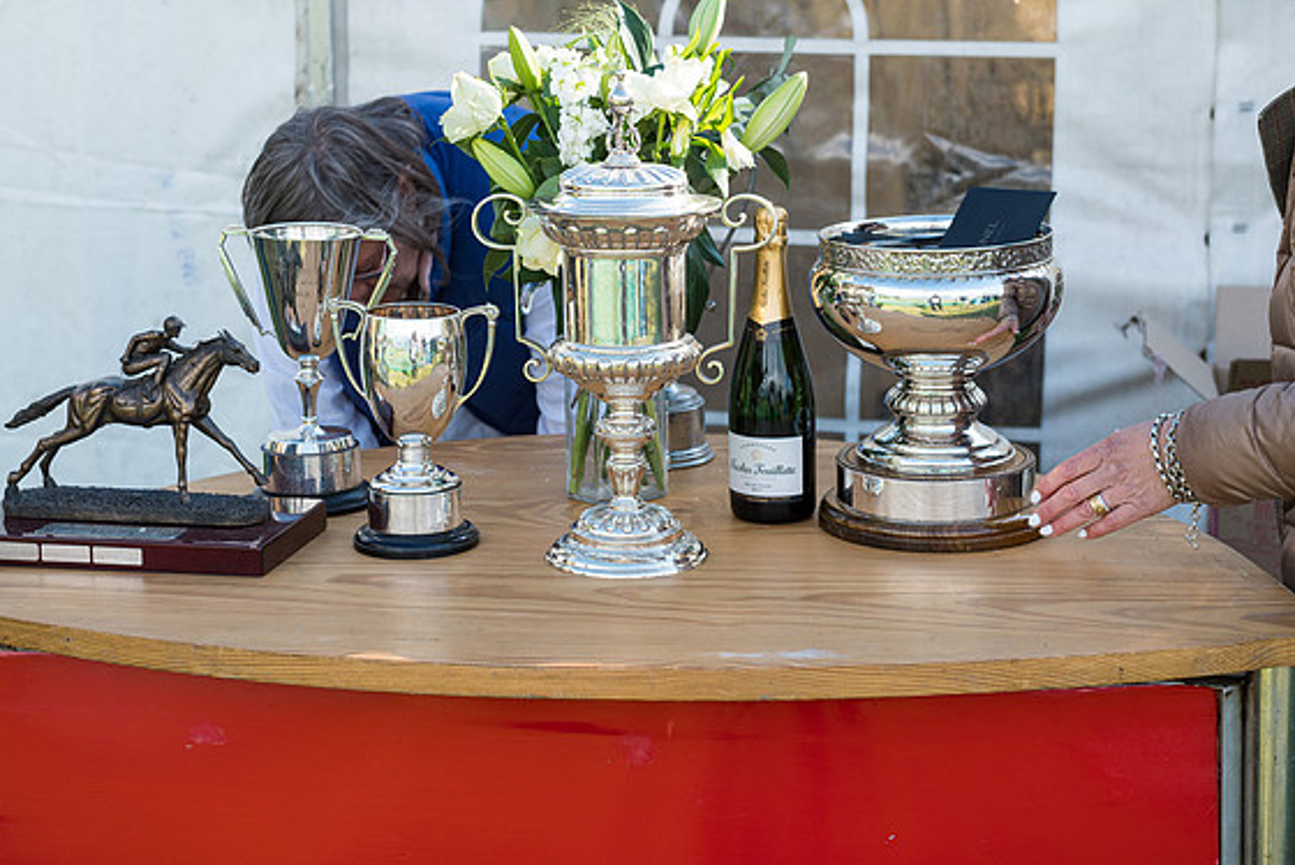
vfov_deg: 19.5
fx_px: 2519
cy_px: 358
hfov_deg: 28.8
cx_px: 596
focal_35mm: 70
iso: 200
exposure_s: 1/400
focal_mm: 58
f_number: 4.5
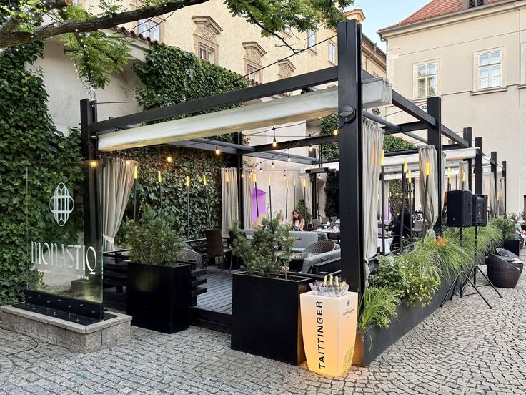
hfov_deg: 71.6
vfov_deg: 56.8
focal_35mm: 24
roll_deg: -0.1
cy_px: 198
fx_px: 365
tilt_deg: -0.6
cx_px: 263
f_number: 1.78
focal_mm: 6.76
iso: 200
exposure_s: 1/50
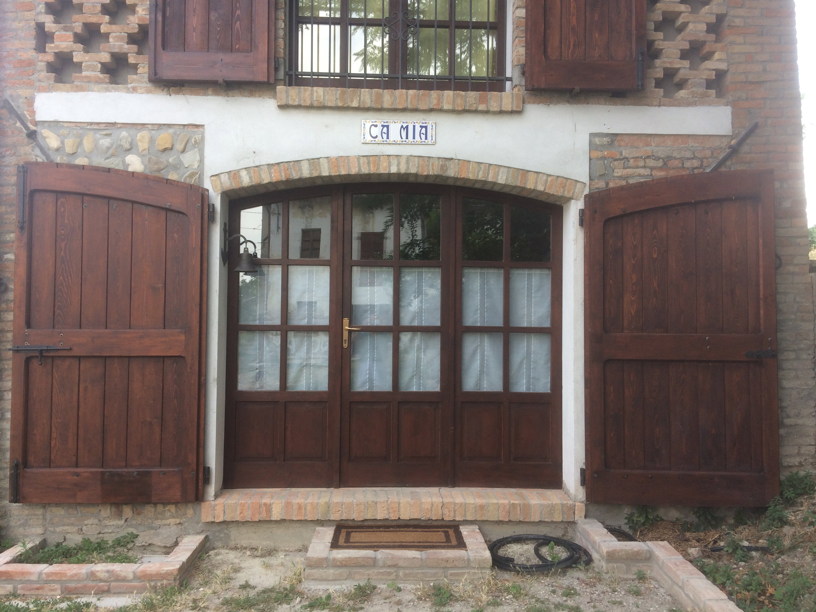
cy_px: 306
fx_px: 684
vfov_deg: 48.2
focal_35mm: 29
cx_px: 408
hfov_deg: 61.7
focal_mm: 4.15
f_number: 2.2
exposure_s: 1/105
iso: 32
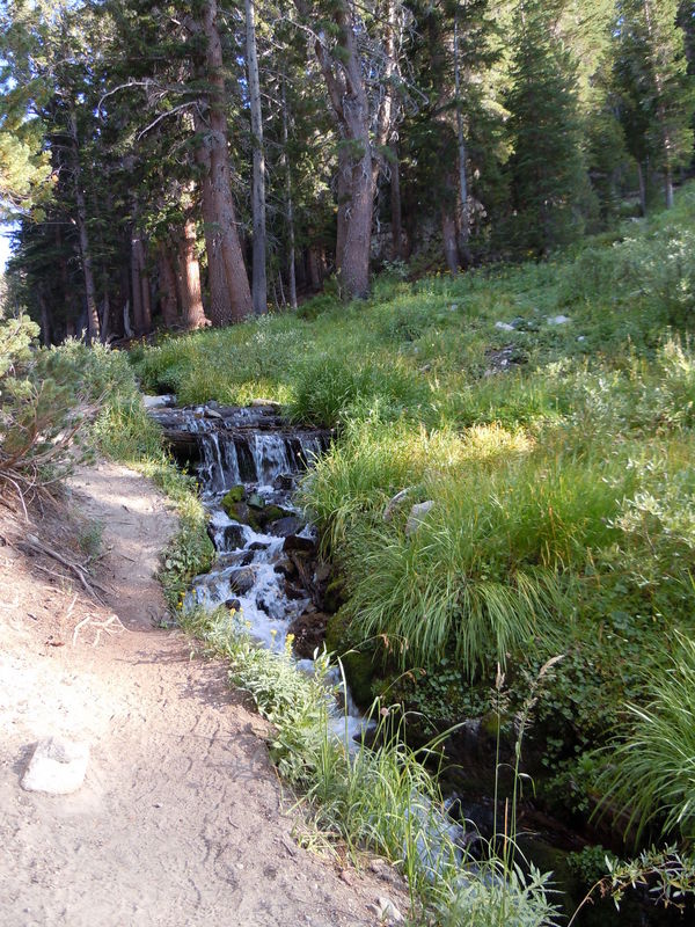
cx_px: 348
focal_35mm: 30
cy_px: 464
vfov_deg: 60.0
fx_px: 803
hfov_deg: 46.8
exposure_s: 1/60
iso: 100
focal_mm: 5.4
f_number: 3.5
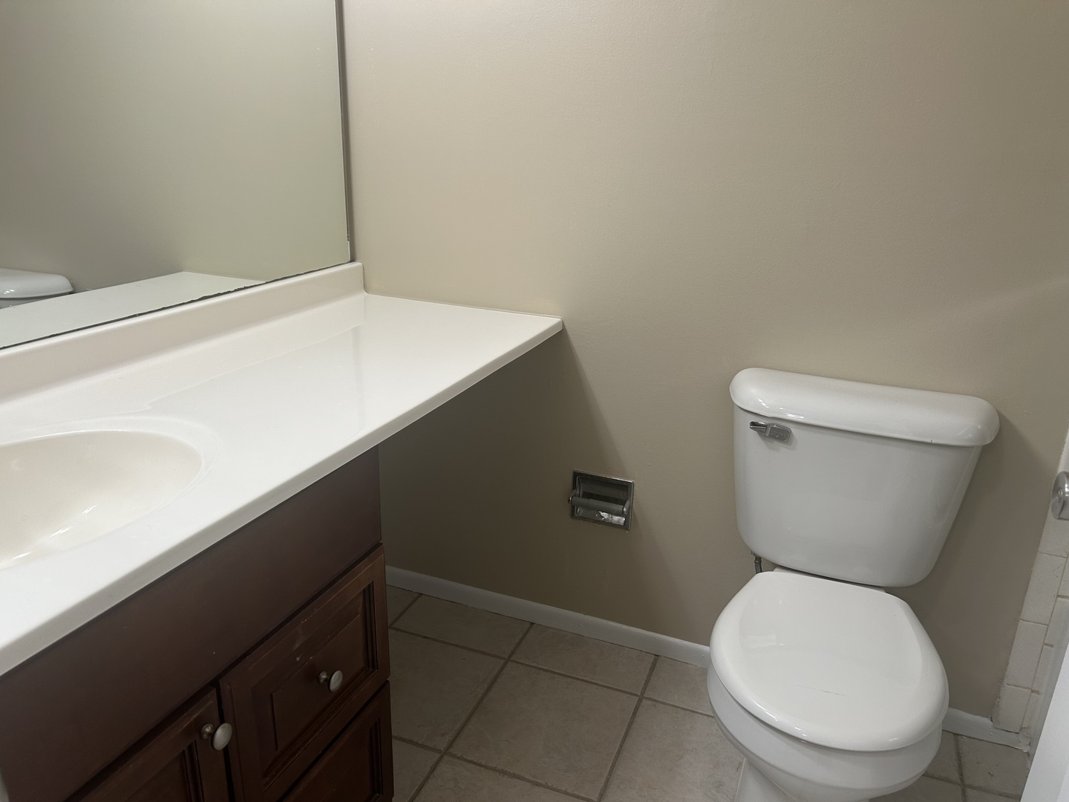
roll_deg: -2.2
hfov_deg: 67.3
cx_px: 534
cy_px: 401
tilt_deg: -18.8
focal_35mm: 26
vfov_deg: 53.1
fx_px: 803
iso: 80
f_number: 1.5
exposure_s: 1/60
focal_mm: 5.7
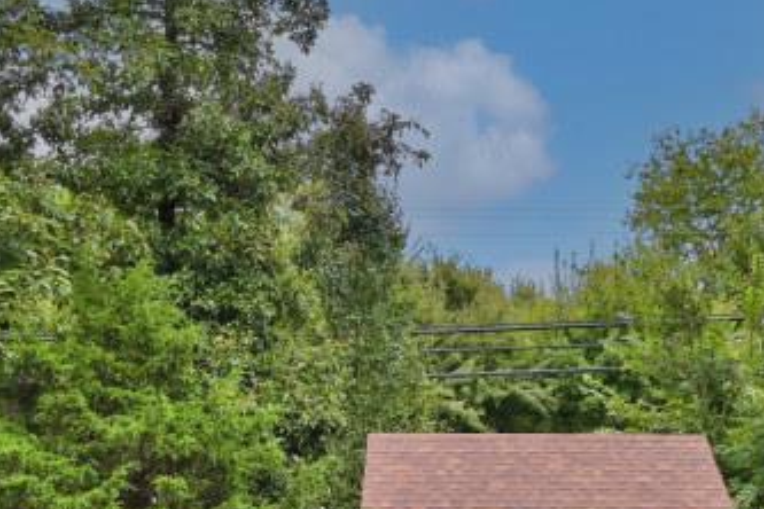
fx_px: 1337
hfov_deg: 31.8
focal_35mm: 63
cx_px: 454
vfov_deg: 21.0
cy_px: 479
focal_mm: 14
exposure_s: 1/160
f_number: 6.3
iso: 100
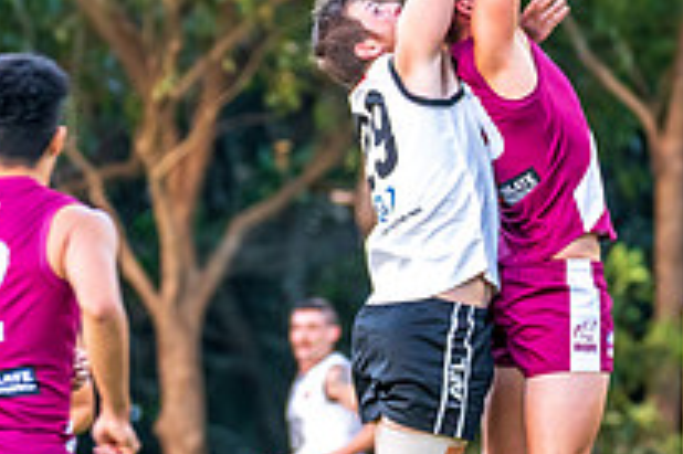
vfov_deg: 1.5
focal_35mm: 910
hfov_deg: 2.3
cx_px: 392
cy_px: 418
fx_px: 17250
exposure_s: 1/160
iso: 1600
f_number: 5.6
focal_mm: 280
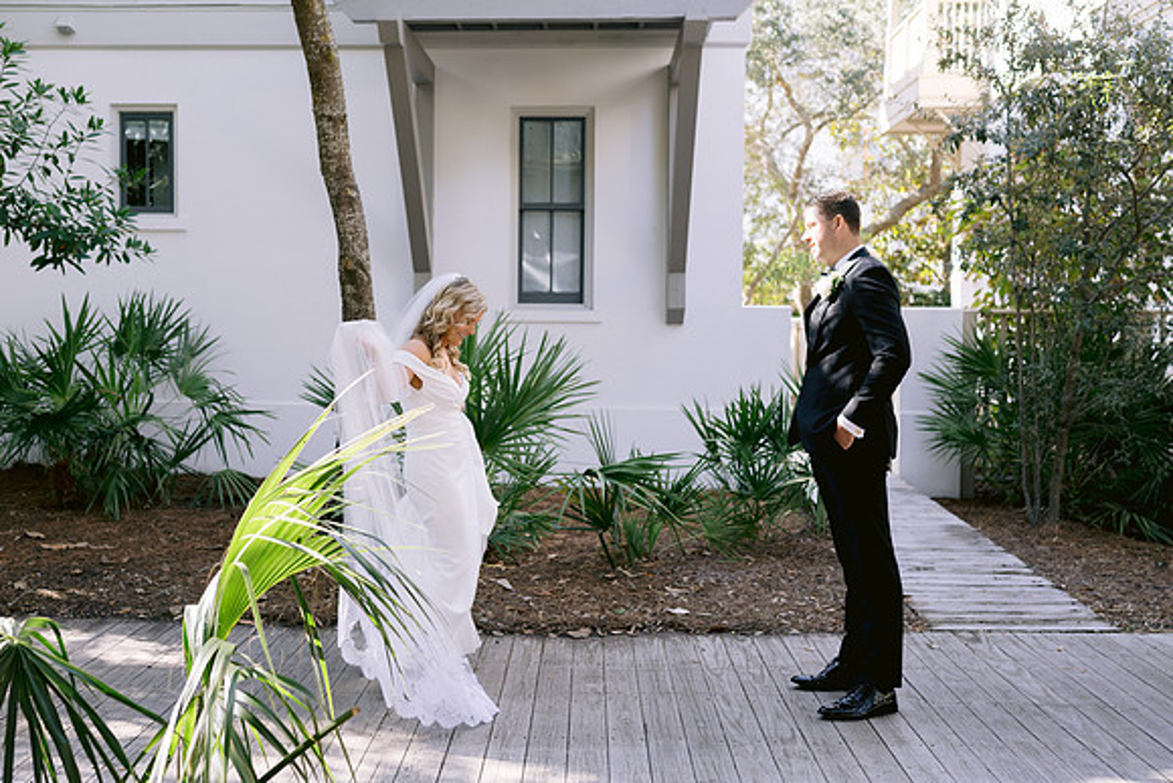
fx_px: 1346
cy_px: 355
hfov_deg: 47.0
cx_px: 522
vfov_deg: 32.4
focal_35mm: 41
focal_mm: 35
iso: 200
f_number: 2.8
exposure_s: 1/320
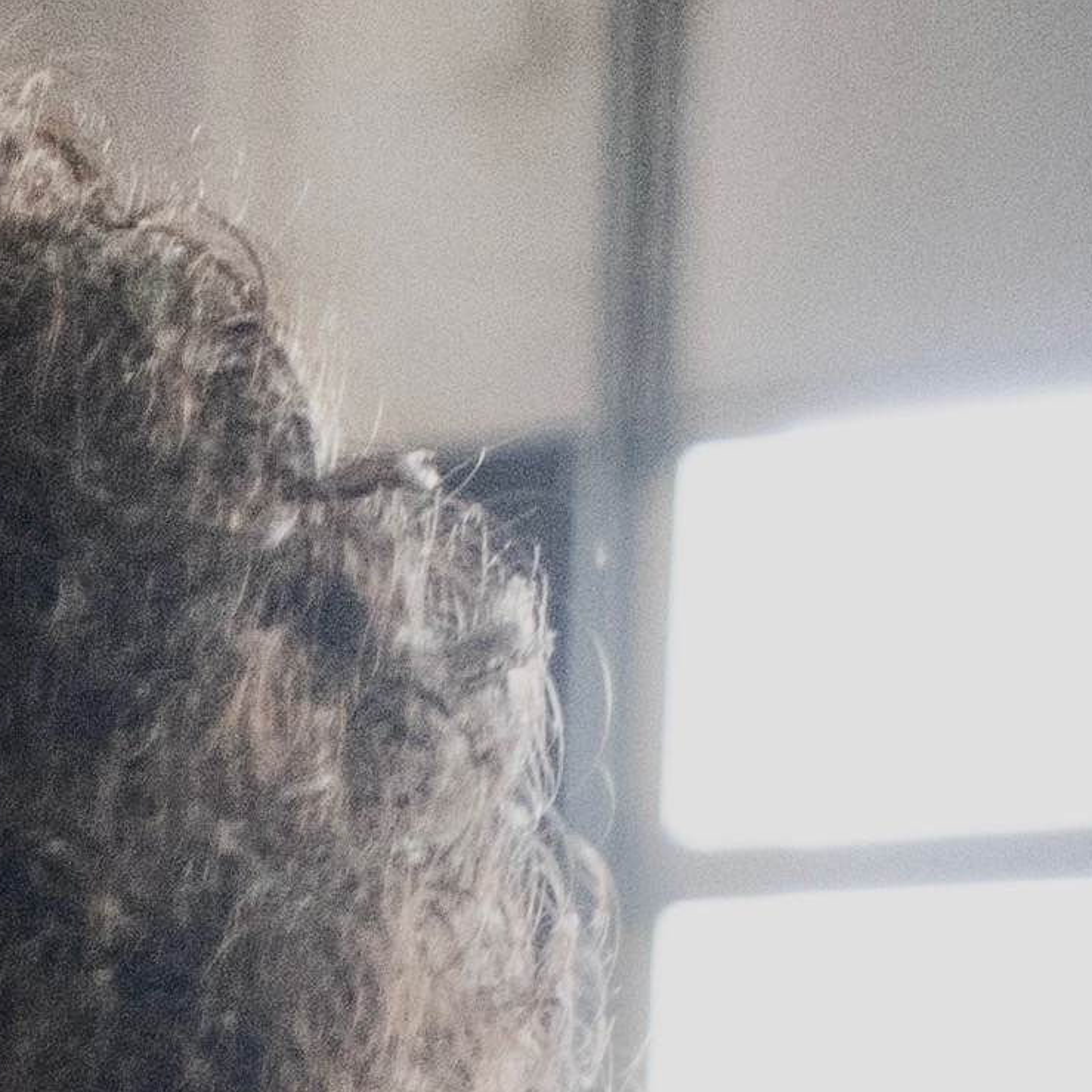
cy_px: 3954
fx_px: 7638
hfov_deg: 7.9
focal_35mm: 214
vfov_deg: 6.8
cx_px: -780
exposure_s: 1/160
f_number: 4
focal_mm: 31
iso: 5000
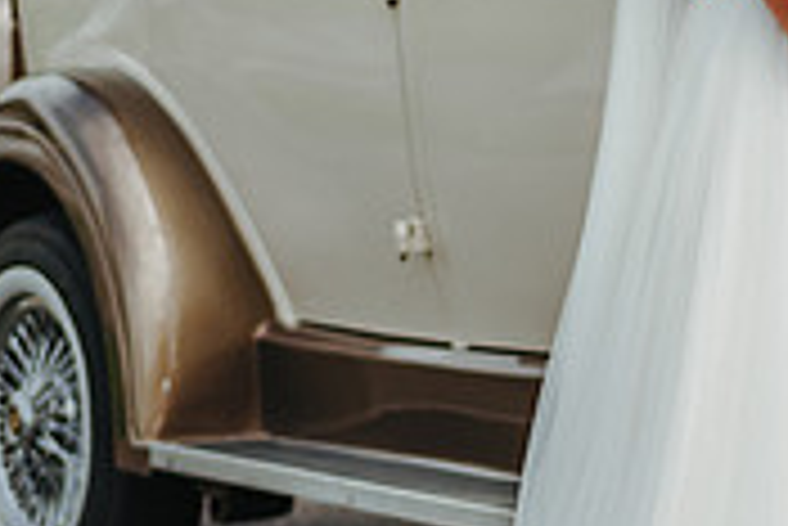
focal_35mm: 281
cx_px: 1202
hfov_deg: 7.2
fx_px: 6156
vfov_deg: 4.9
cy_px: 160
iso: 100
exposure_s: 1/4000
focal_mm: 85
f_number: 2
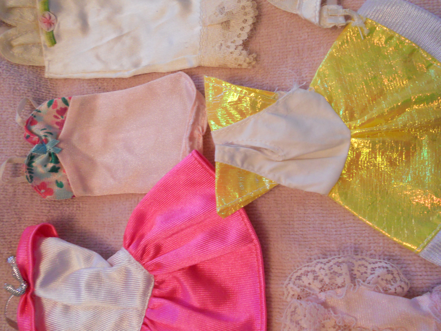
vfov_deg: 44.2
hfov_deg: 56.8
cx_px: 220
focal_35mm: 32
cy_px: 166
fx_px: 408
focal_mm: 5.8
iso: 400
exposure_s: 1/30
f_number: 3.5
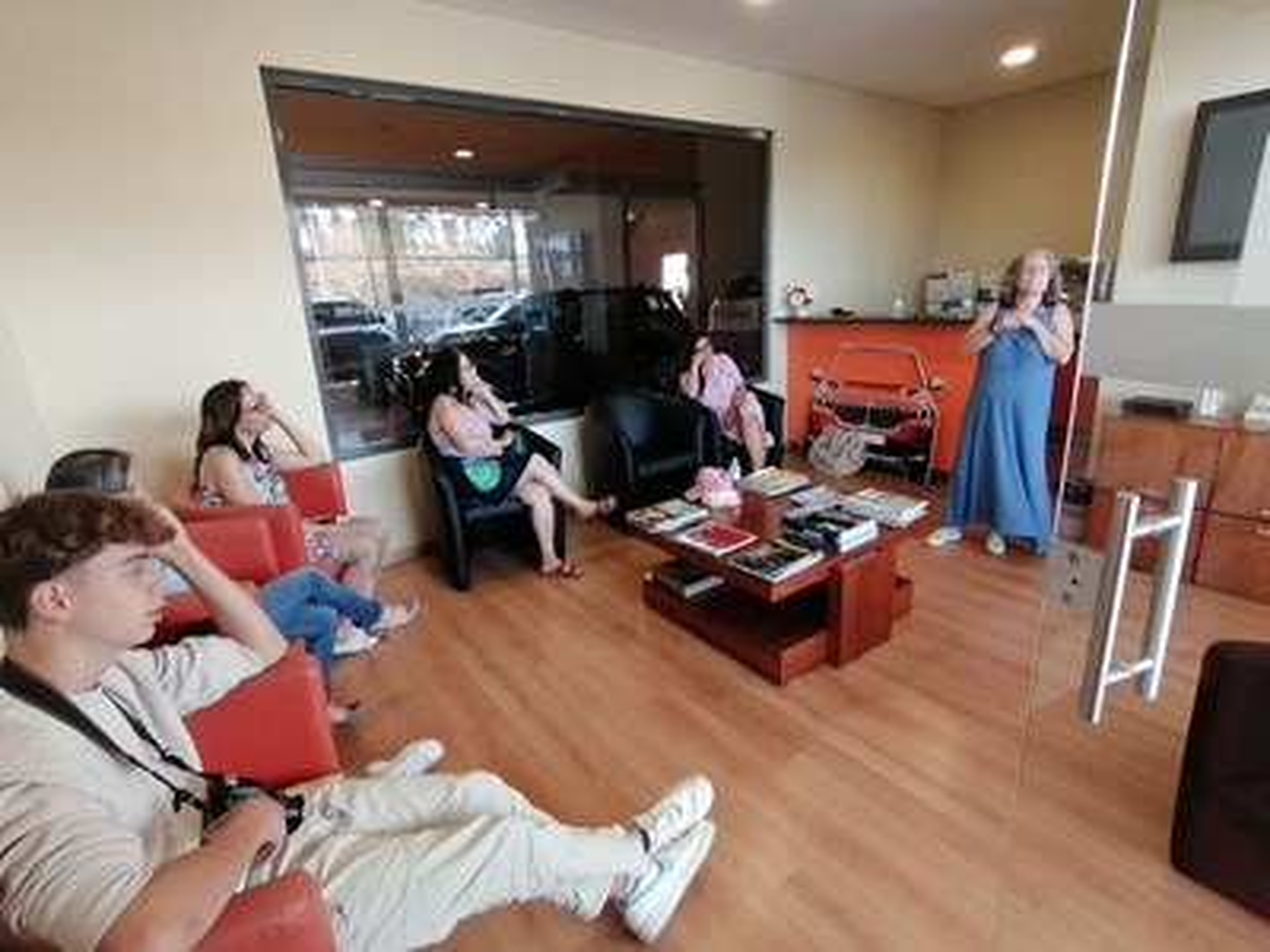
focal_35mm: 17
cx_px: 635
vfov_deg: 74.7
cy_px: 476
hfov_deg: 91.0
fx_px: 624
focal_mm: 2.84
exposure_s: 1/33.3
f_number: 2.4
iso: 80
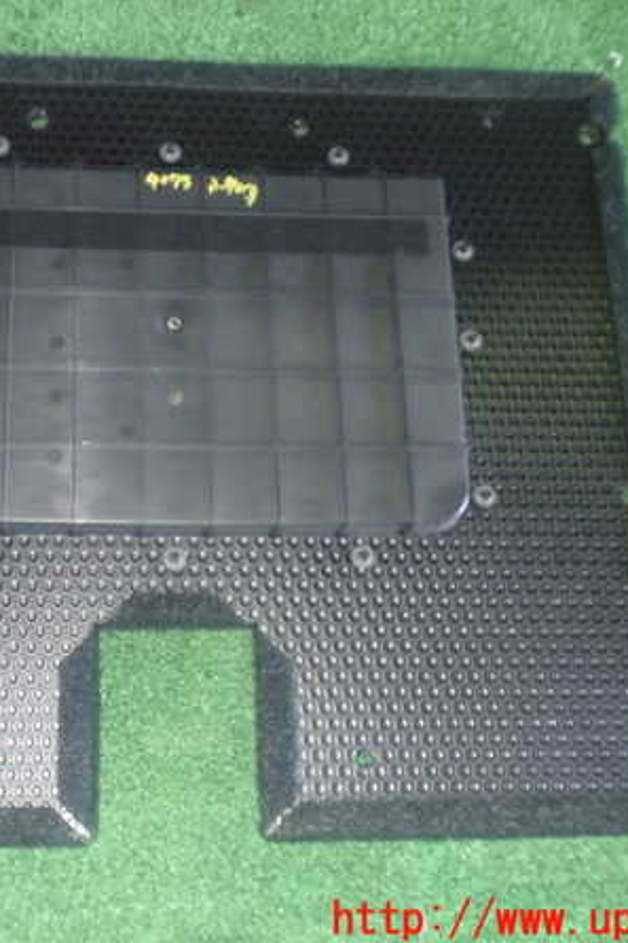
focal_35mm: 42
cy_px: 472
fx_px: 1100
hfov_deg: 31.4
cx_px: 176
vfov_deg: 46.4
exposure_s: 1/30
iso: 640
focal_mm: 5.4
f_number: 2.3
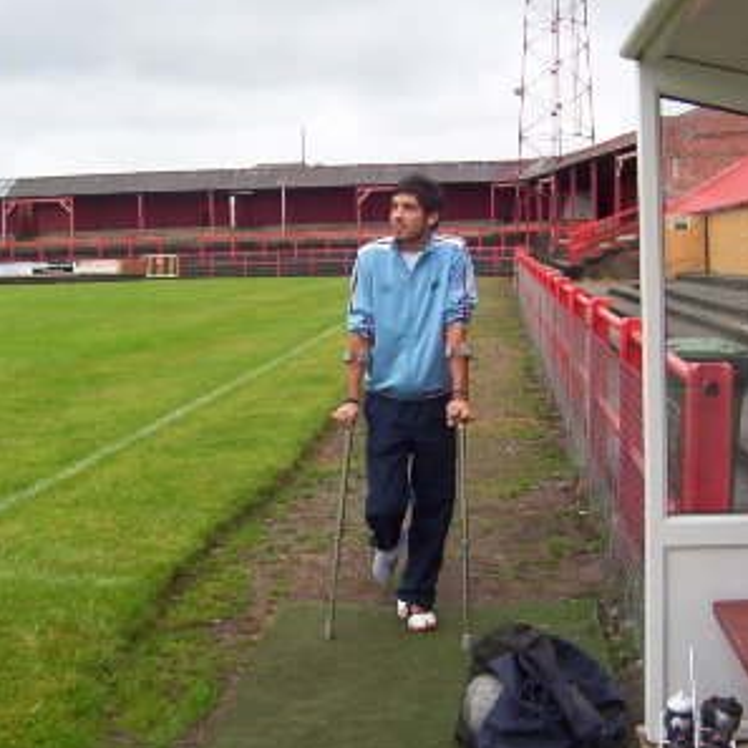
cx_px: 375
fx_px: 1051
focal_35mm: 43
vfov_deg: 39.1
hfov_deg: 39.2
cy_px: 418
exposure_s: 1/62
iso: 100
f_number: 2.76
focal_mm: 5.54
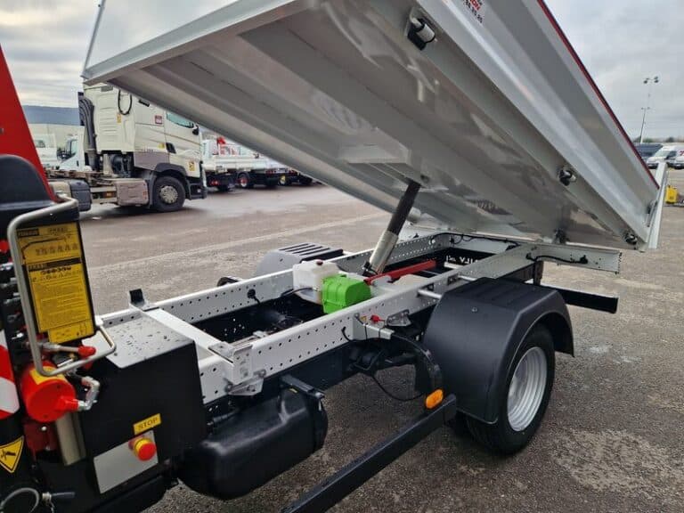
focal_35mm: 23
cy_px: 256
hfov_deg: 73.9
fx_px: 454
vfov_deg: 58.9
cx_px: 342
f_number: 1.8
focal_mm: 5.4
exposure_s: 1/180
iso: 50
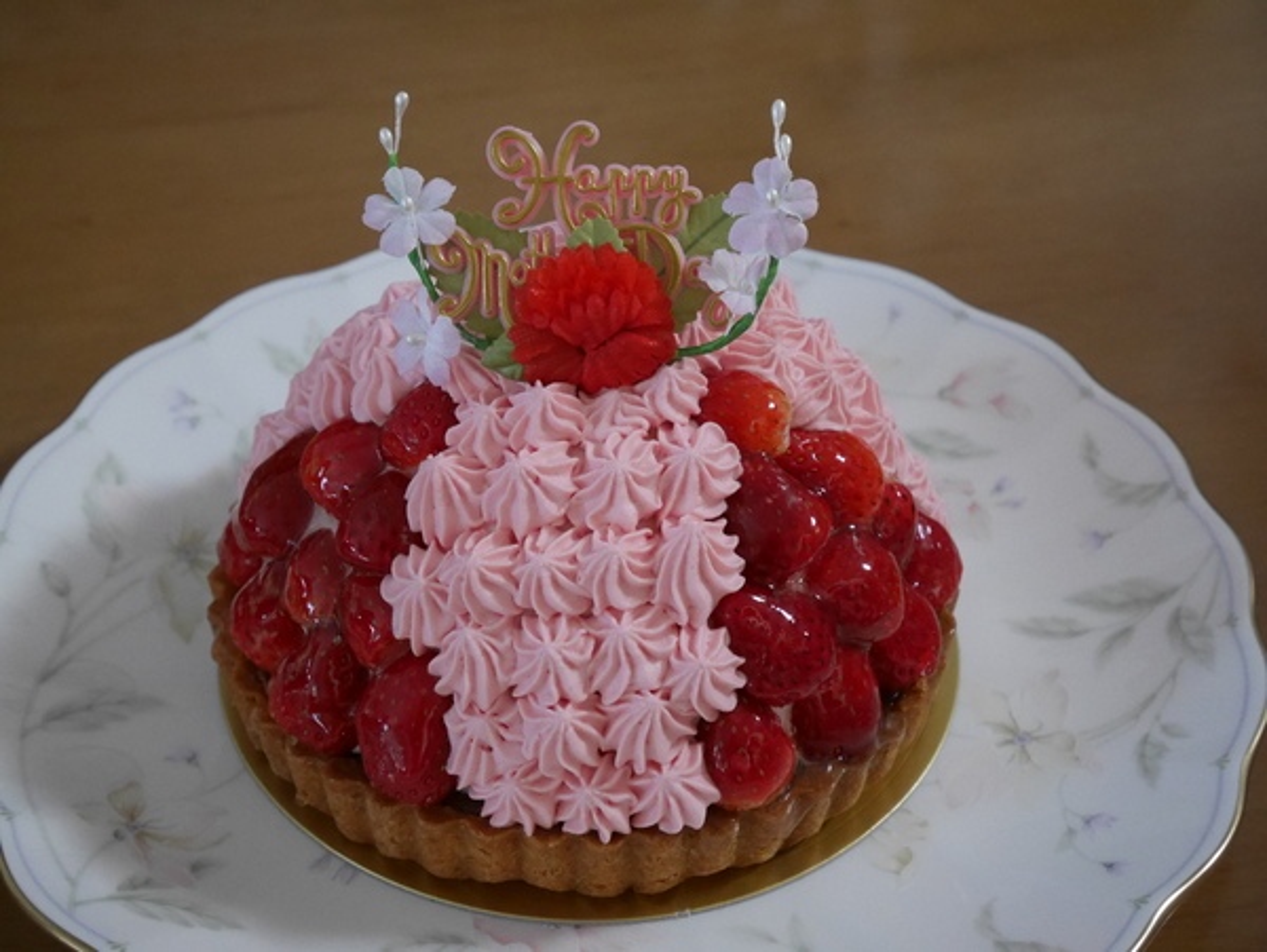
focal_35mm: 64
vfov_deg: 23.0
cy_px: 476
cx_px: 634
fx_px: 2344
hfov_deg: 30.2
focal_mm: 32
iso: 3200
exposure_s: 1/50
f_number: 5.6
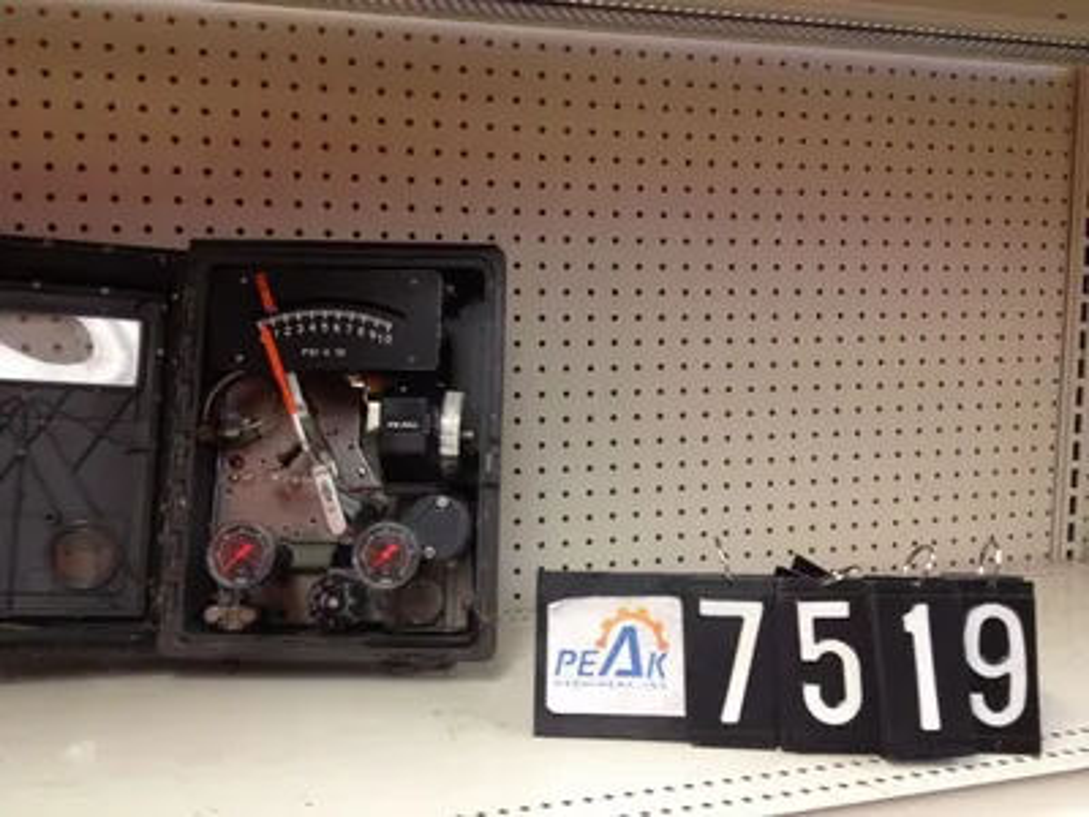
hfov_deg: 52.6
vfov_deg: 40.7
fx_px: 1101
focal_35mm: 35
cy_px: 408
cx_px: 544
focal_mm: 4.28
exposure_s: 1/20
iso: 80
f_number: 2.4
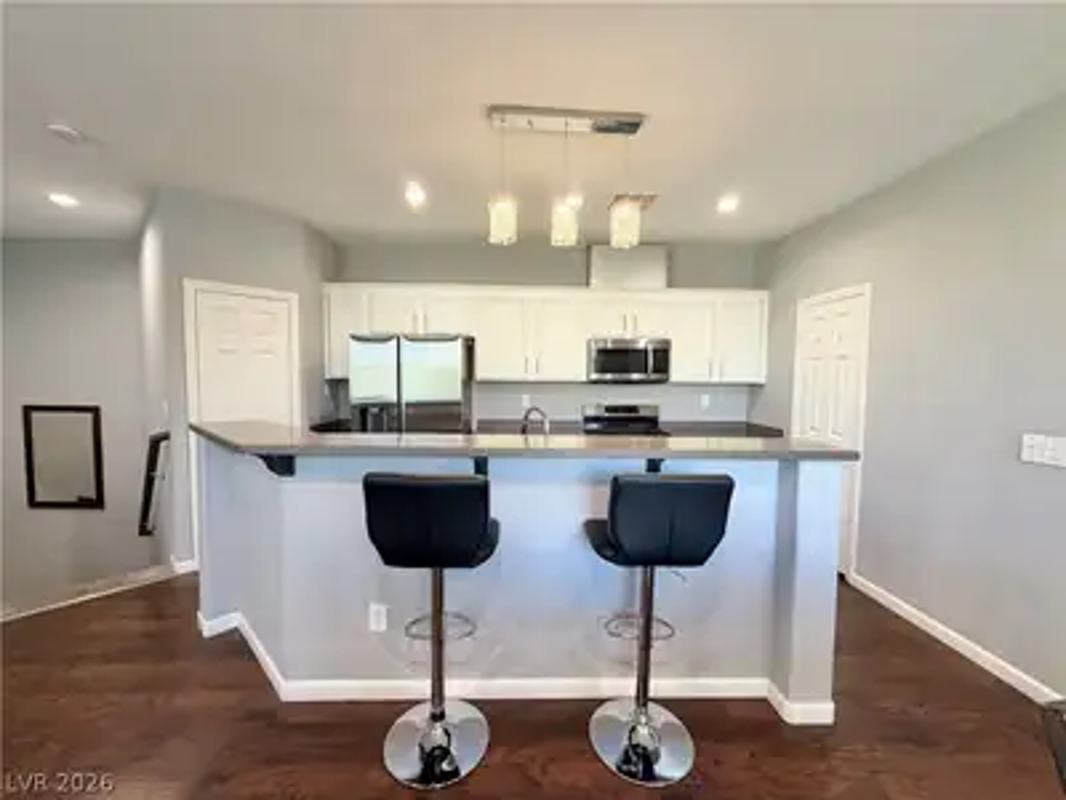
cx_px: 533
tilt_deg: -3.9
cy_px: 400
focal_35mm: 14
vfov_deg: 85.7
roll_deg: +0.2
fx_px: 431
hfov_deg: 102.1
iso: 160
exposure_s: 1/60
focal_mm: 2.22
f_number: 2.2
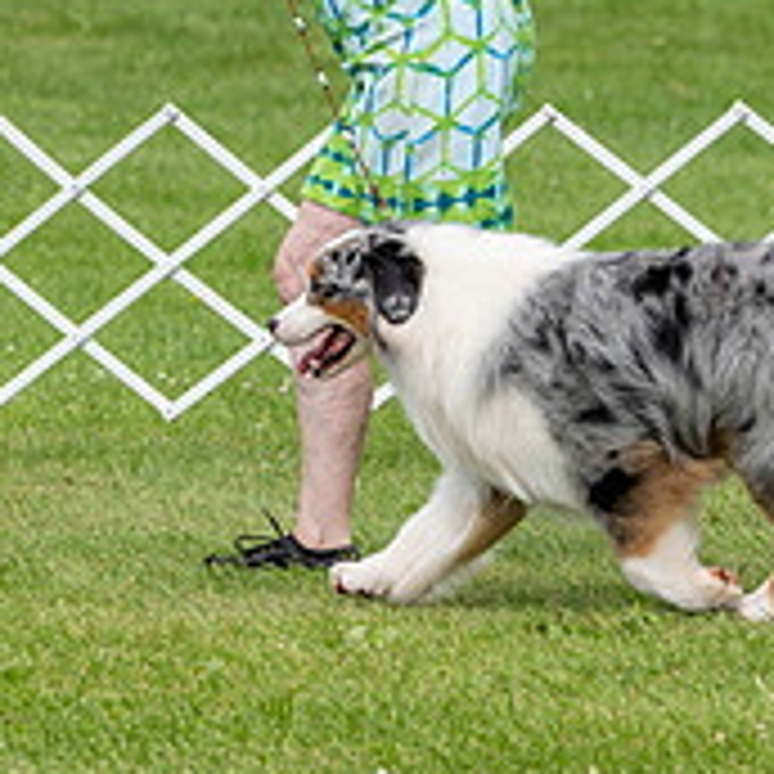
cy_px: 52
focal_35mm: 413
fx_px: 10448
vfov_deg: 4.2
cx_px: 549
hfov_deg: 4.2
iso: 320
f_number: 6.3
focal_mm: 144
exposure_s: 1/800
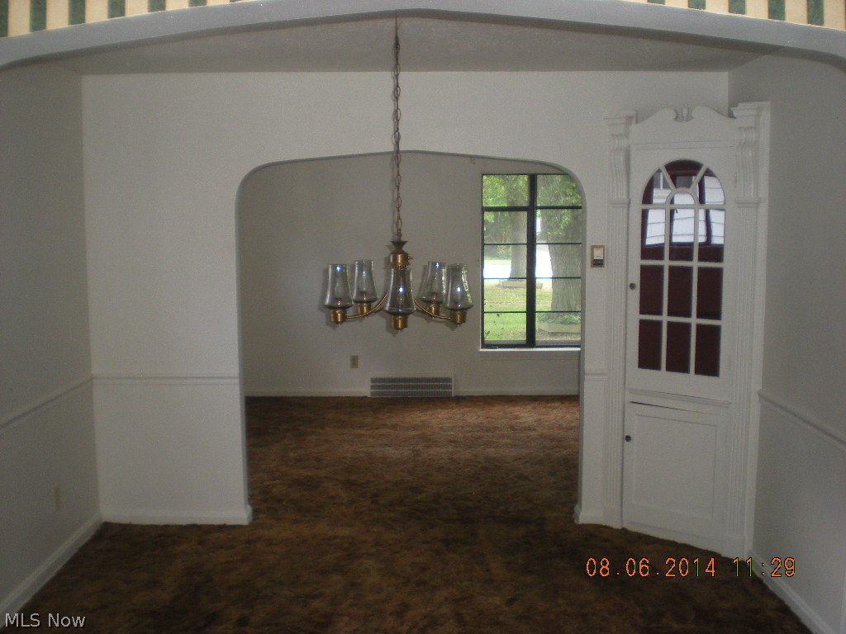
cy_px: 317
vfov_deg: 37.7
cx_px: 423
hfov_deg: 49.0
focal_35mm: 38
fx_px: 929
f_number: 3.1
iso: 170
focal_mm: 6.3
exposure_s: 1/30
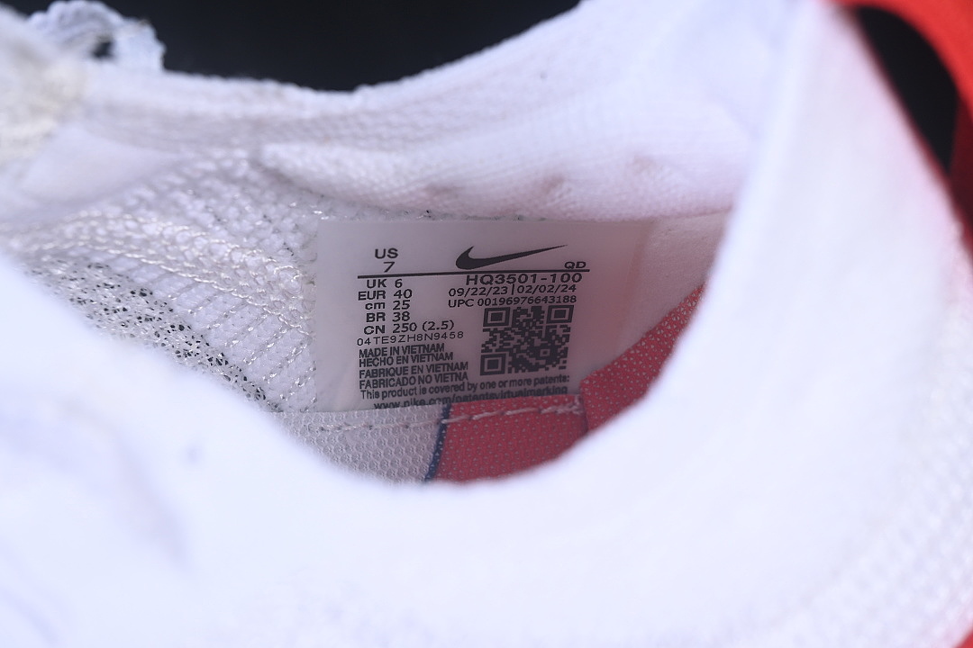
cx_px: 486
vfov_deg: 18.2
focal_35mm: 75
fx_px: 2027
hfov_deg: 27.0
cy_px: 324
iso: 160
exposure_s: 1/80
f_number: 7.1
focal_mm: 50
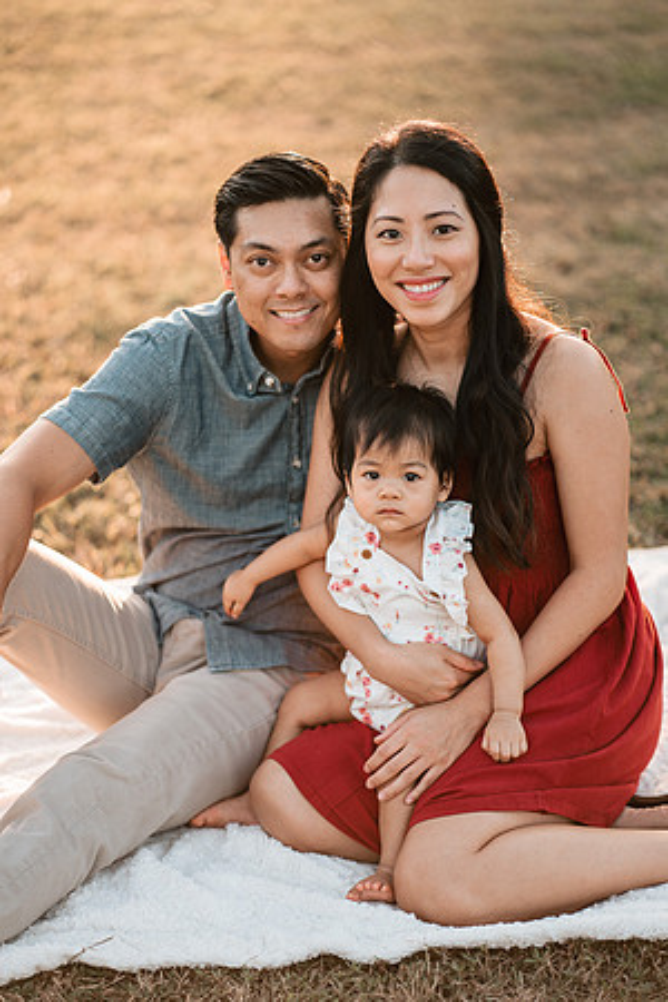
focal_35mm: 85
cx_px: 334
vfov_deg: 23.9
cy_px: 501
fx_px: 2366
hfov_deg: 16.1
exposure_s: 1/250
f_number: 1.8
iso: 50
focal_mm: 85
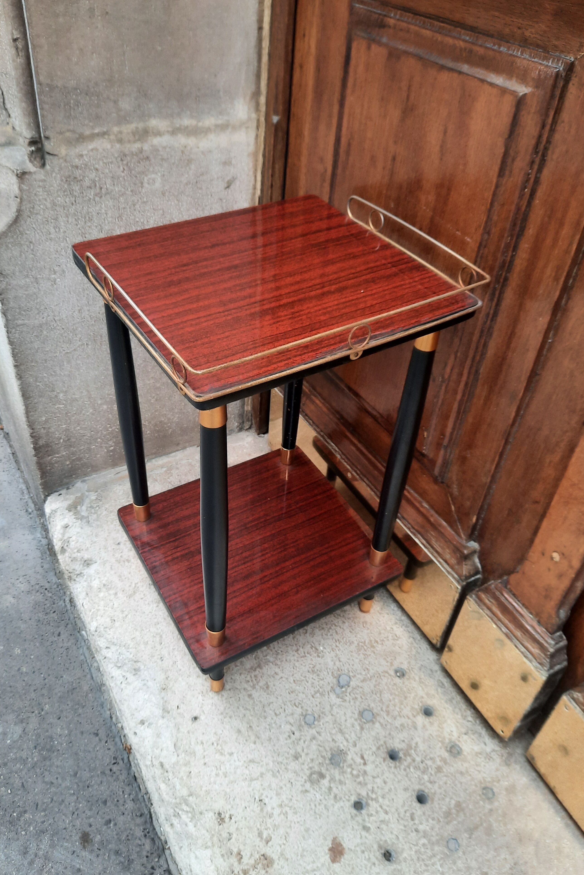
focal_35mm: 27
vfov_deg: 67.4
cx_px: 282
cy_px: 442
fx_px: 657
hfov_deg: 47.9
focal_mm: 4.6
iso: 125
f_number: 2
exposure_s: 1/60
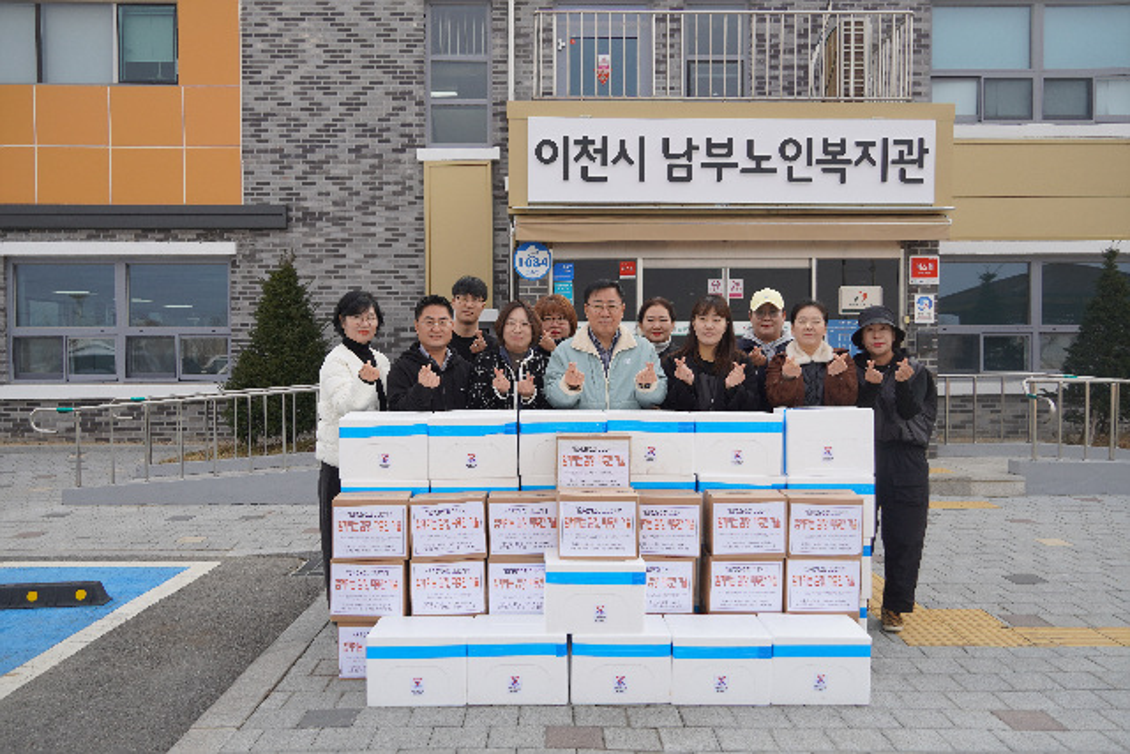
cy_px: 377
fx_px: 942
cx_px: 565
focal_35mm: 30
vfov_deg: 43.6
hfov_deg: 61.9
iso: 100
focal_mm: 20
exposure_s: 1/320
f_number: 4.5
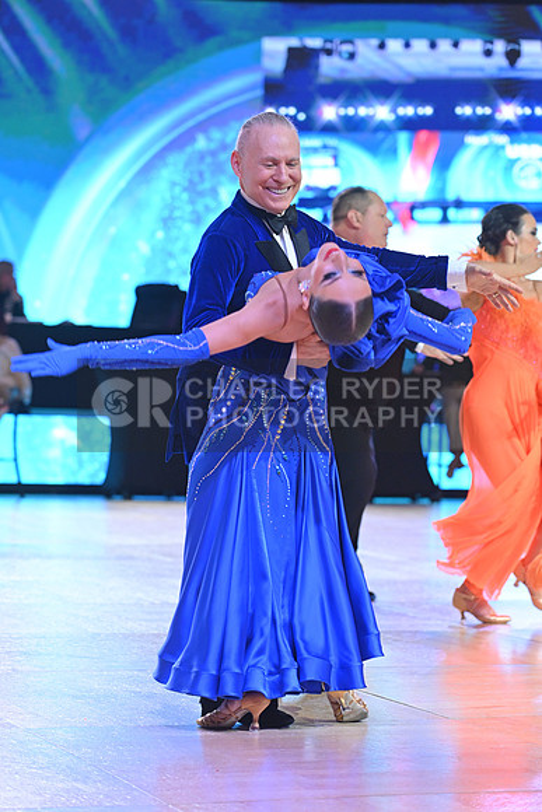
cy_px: 406
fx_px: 2482
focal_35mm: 110
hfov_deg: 12.5
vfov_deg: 18.6
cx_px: 271
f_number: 4
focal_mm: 110
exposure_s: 1/250
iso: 2000
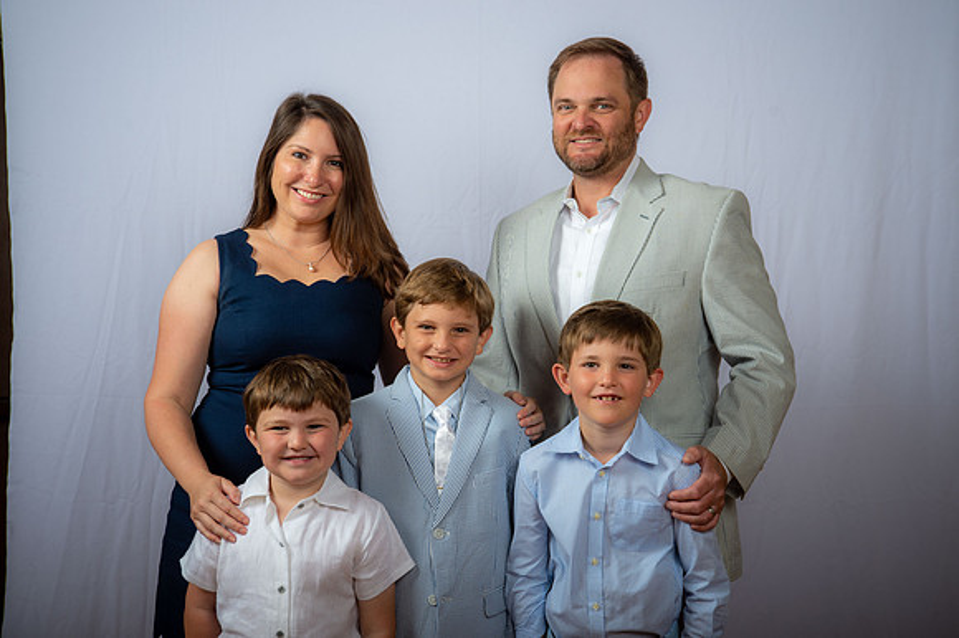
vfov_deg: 21.9
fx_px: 1651
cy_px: 319
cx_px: 480
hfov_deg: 32.4
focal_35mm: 62
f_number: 6.3
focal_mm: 62
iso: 250
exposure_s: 1/200
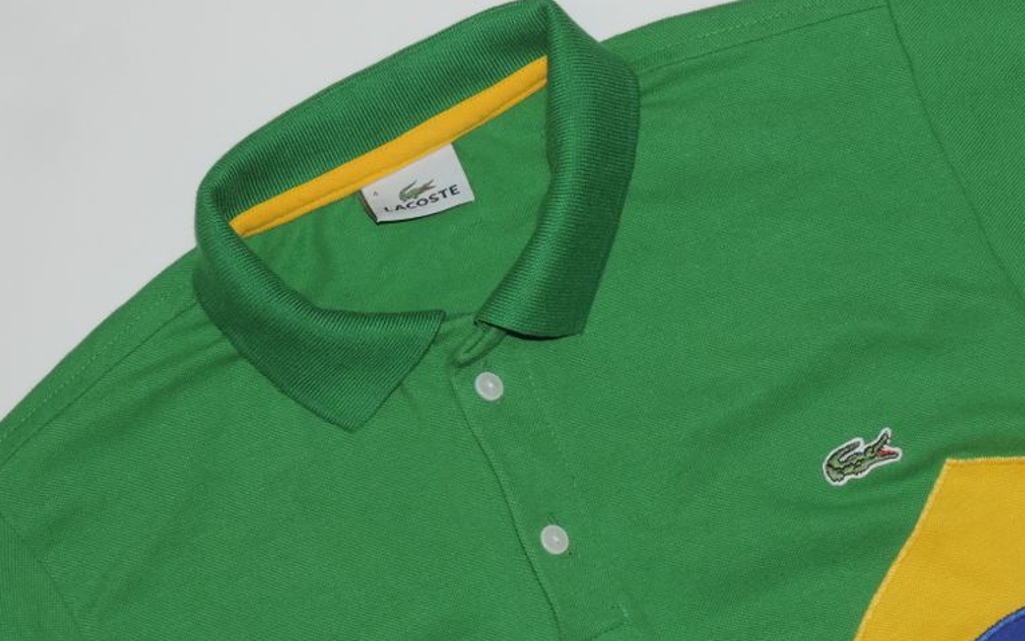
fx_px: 2319
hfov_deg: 24.9
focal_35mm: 83
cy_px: 561
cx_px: 590
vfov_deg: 15.6
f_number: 3.6
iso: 200
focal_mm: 8.9
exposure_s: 1/30
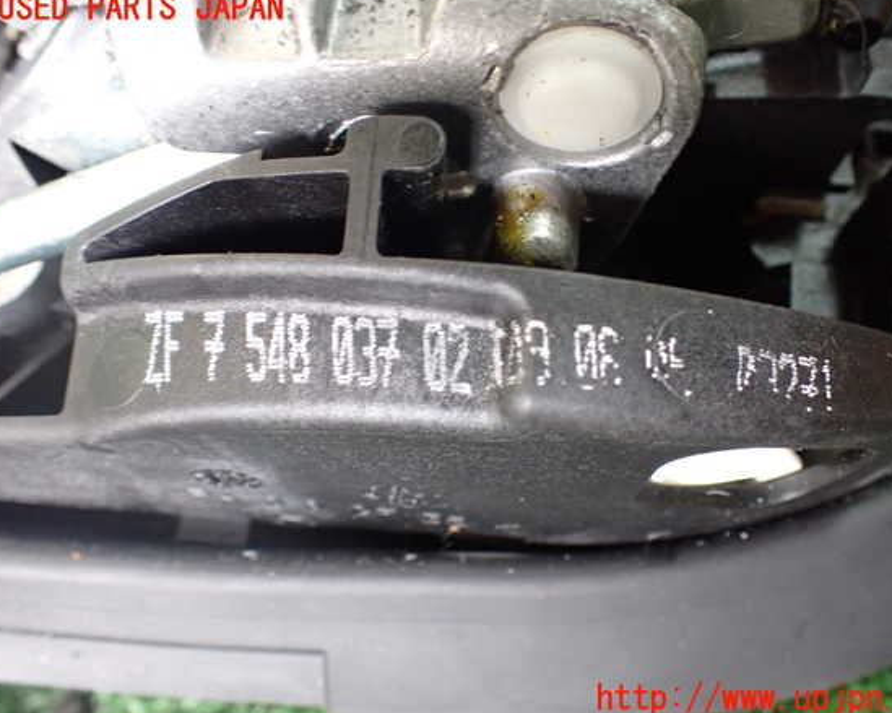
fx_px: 845
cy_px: 354
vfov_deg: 45.8
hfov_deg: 55.6
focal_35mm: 32
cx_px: 476
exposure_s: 1/40
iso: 800
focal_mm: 5.4
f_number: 2.3
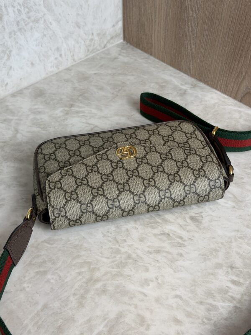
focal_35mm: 48
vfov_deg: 39.7
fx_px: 464
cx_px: 126
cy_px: 168
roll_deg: +0.0
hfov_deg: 30.3
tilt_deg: -43.8
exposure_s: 1/120
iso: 64
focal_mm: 6.76
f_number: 1.78
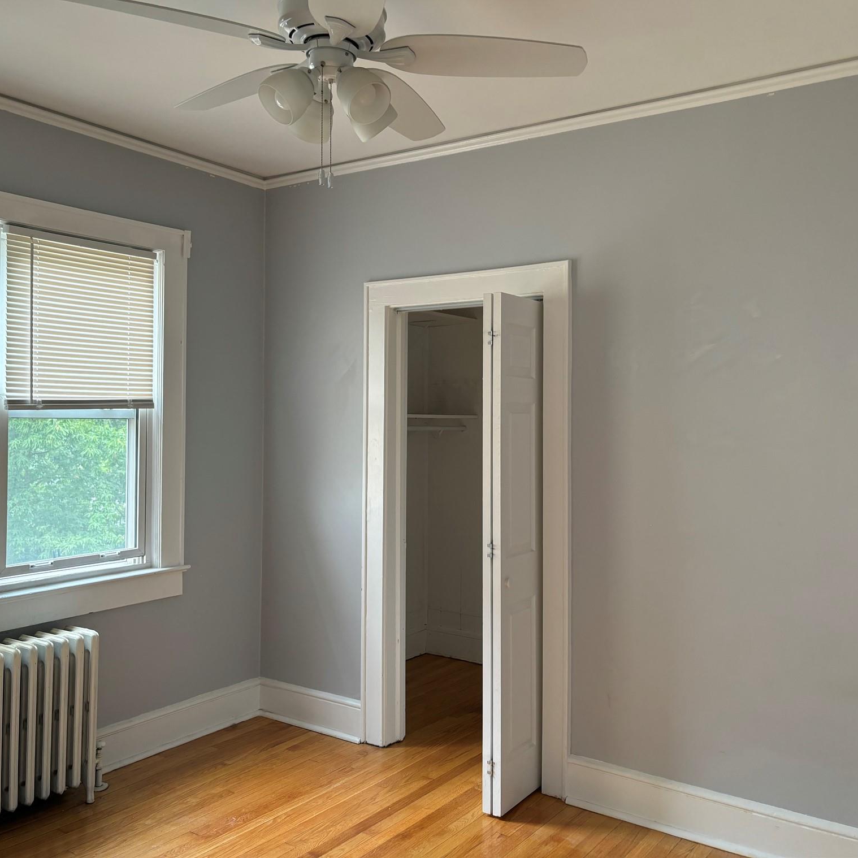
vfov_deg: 52.5
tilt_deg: +0.7
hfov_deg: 52.5
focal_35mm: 31
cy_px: 424
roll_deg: -0.2
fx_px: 869
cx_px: 441
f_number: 1.6
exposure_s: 1/121
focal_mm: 5.96
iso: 125
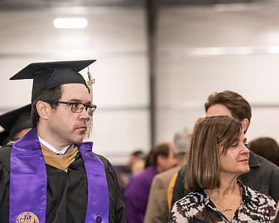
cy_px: 145
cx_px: 90
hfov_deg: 12.8
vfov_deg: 10.3
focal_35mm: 150
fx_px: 1239
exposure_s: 1/200
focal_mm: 102
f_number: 3.2
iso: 2000
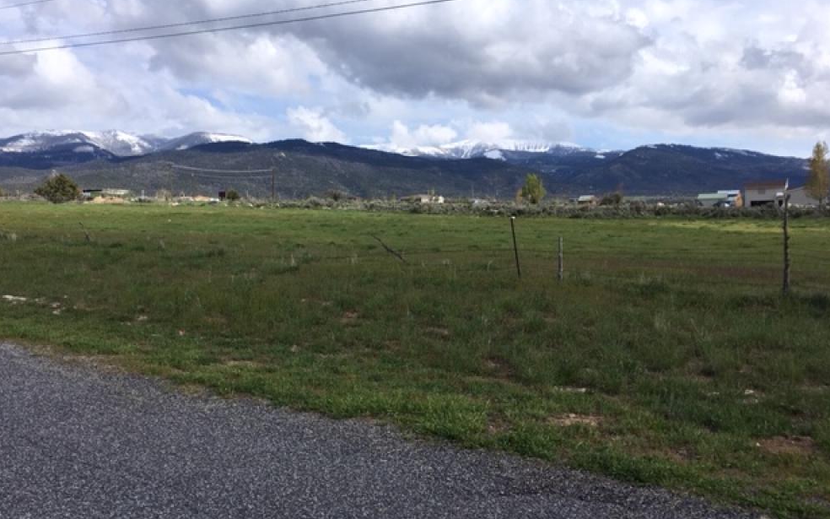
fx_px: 724
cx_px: 401
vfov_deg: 39.4
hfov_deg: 59.6
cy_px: 278
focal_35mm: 32
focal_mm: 4.15
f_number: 2.2
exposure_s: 1/2262
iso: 25
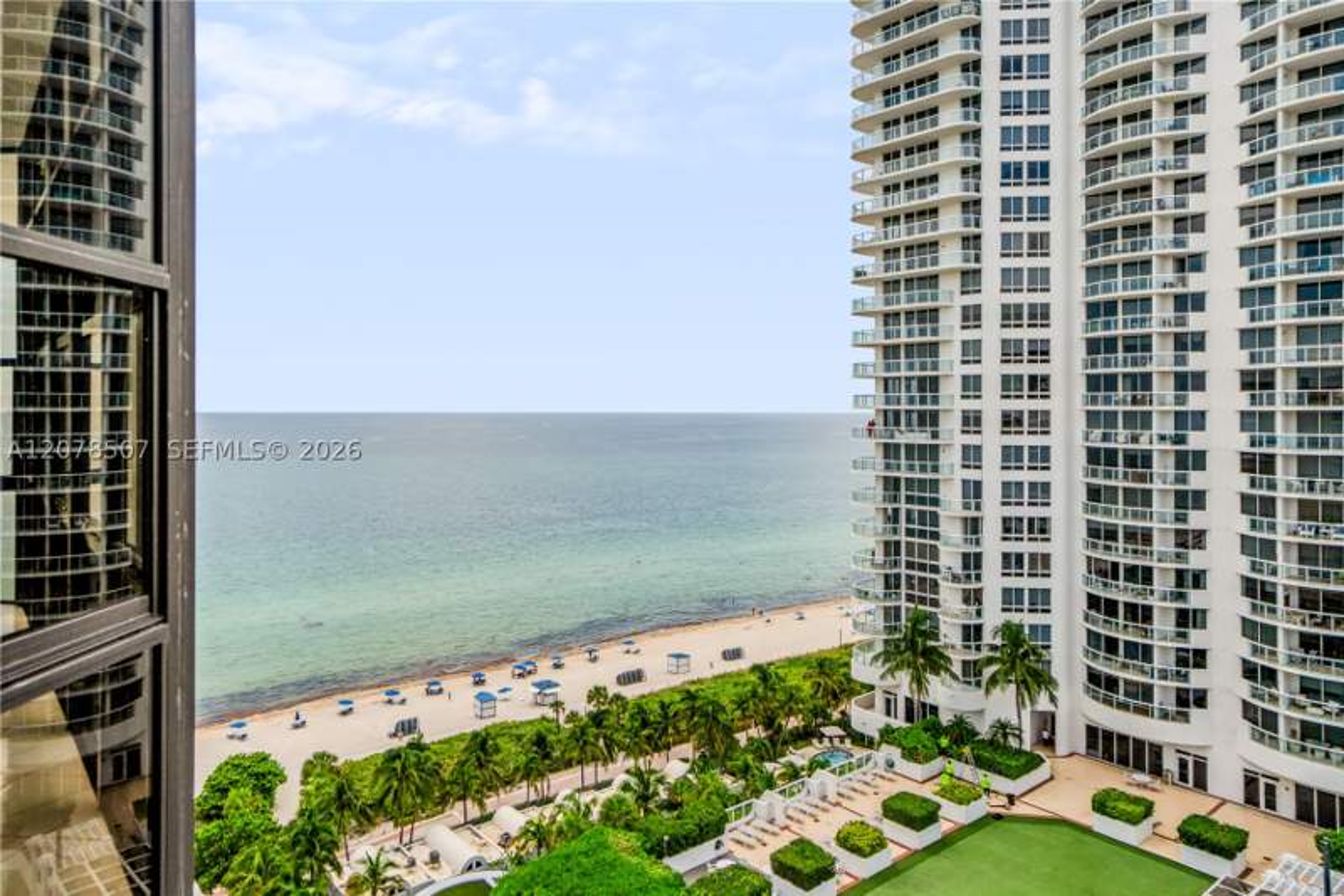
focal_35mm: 22
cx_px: 672
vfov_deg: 56.1
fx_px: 840
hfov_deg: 77.3
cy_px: 448
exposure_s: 1/4000
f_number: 4.5
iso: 200
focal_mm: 15
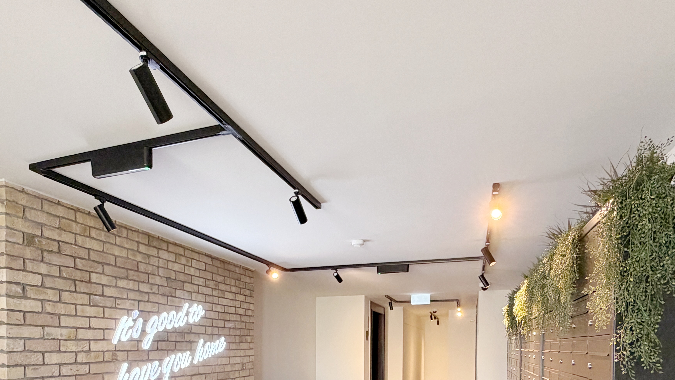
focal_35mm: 25
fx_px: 447
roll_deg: +0.0
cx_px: 301
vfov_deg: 41.7
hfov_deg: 73.8
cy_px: 353
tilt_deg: -0.8
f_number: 2.2
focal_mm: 2.22
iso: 200
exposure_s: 1/50
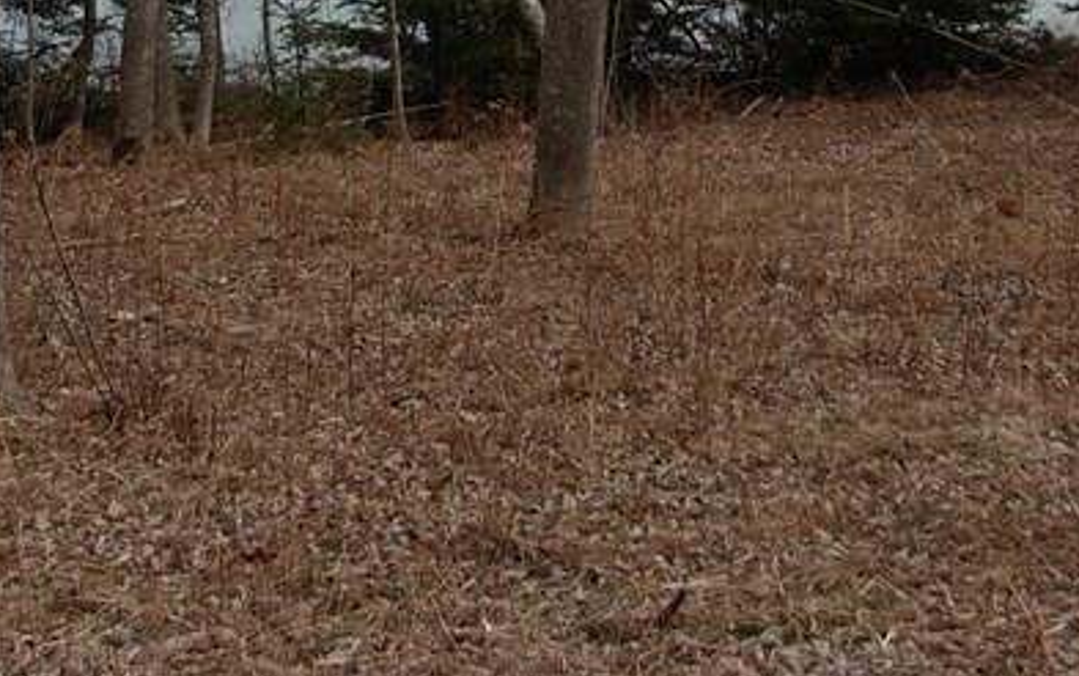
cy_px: -357
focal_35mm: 105
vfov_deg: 11.9
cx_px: 475
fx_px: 3089
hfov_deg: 19.8
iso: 79
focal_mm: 6.3
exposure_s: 1/886
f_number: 2.9
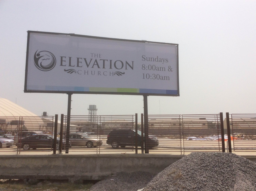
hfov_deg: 56.9
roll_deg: +0.1
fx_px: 236
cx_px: 128
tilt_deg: +9.3
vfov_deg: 44.1
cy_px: 96
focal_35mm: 32
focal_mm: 3.3
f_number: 2.4
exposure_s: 1/3185
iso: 32
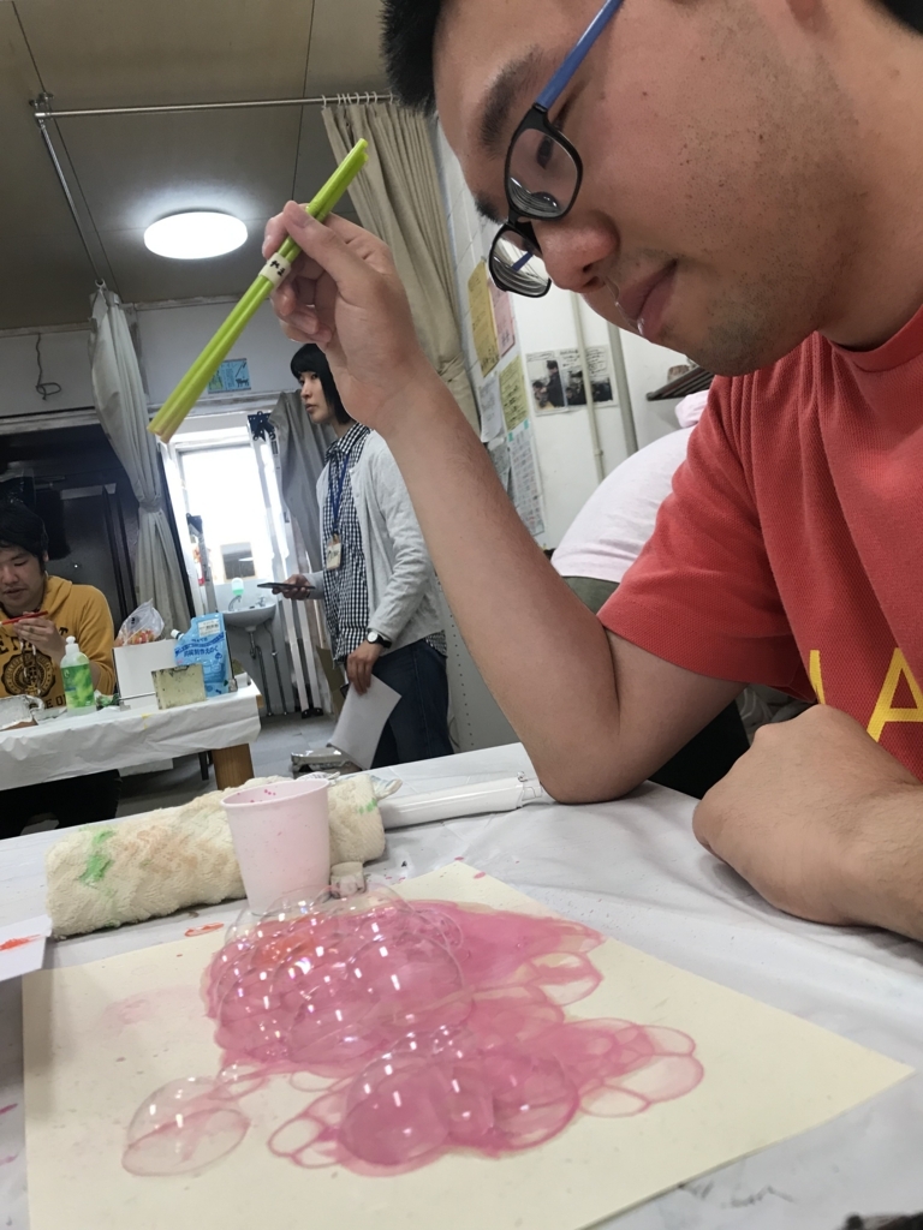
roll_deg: +8.9
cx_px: 462
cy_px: 615
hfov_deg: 49.7
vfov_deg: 63.4
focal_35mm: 28
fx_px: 995
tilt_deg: -0.5
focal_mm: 3.99
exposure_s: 1/33
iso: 32
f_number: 1.8
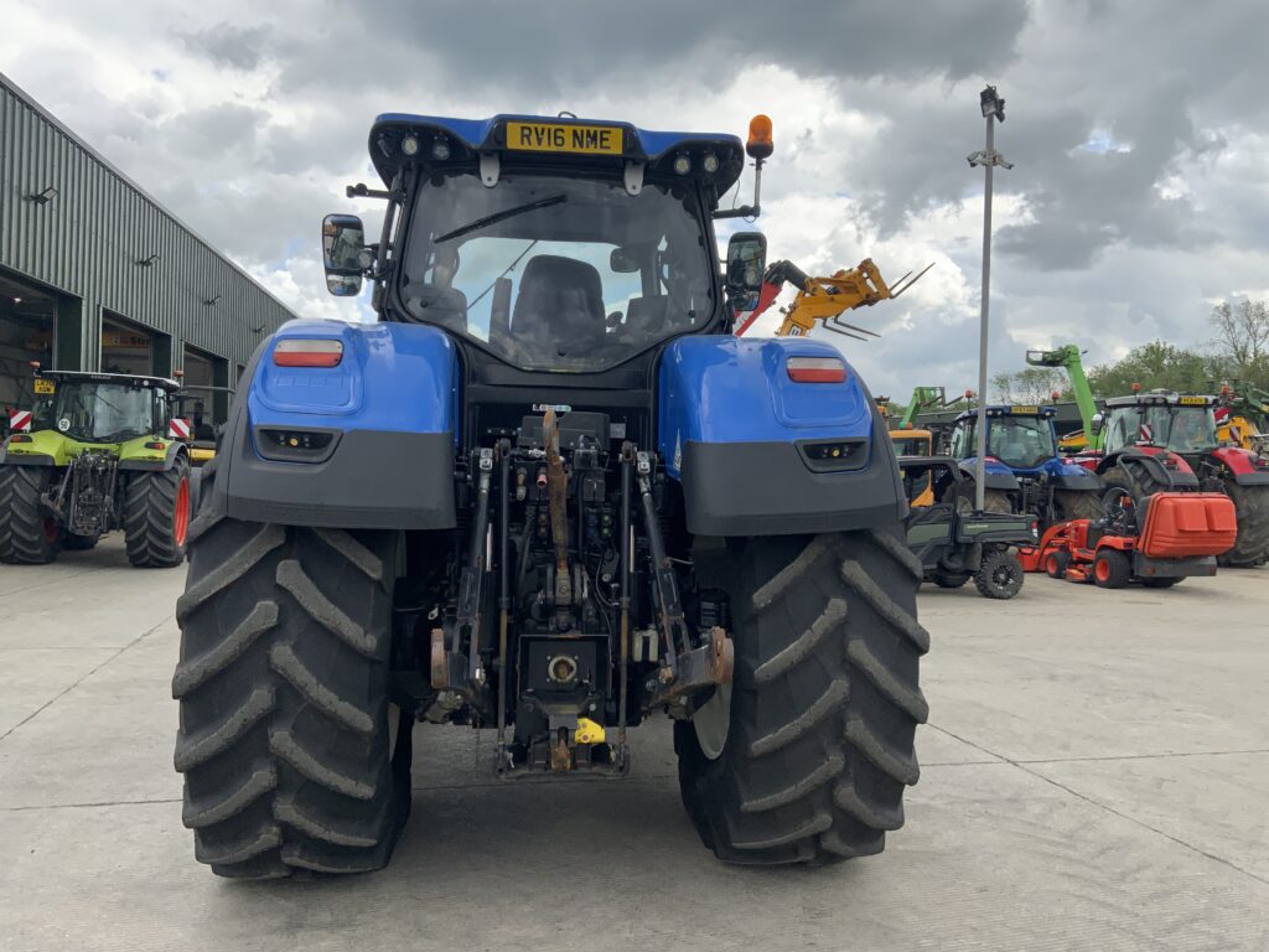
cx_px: 634
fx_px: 1063
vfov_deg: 48.2
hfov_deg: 61.7
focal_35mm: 29
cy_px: 476
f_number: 1.8
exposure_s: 1/1015
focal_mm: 3
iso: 16
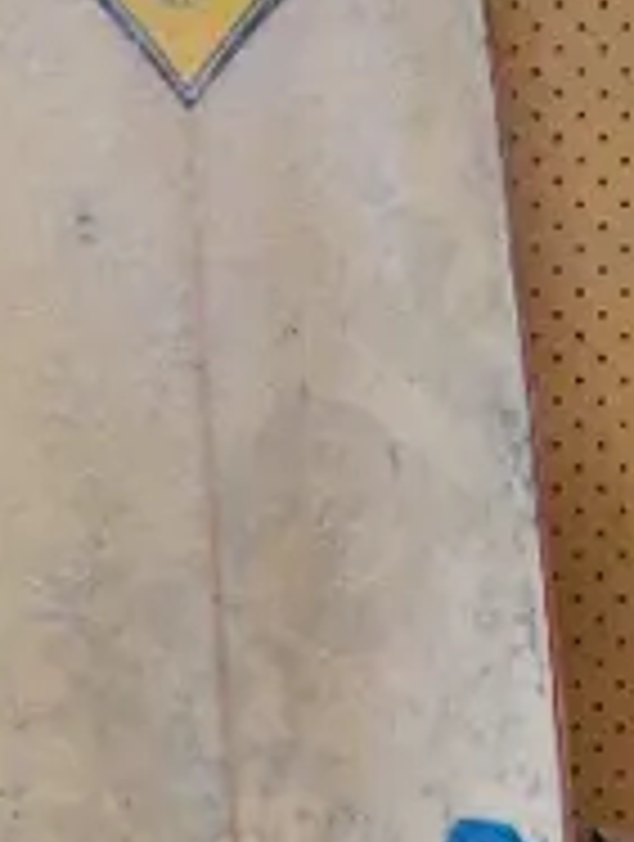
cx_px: 209
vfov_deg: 12.0
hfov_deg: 9.1
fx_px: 3991
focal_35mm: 164
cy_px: 680
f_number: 4
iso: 3200
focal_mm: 15
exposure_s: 1/25
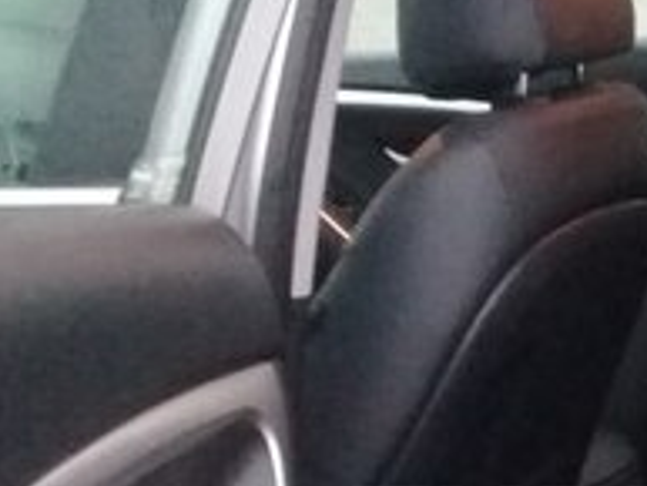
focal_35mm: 106
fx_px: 1982
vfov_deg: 13.7
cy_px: 538
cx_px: 697
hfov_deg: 17.9
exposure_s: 1/17
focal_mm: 3.3
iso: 640
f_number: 2.2
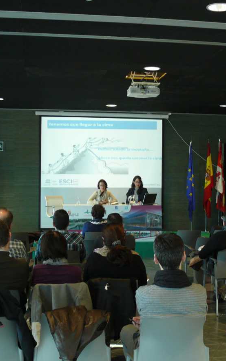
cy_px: 180
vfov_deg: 36.3
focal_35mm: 56
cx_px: 137
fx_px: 552
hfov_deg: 23.1
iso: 200
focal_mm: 8
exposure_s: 1/30
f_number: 2.8
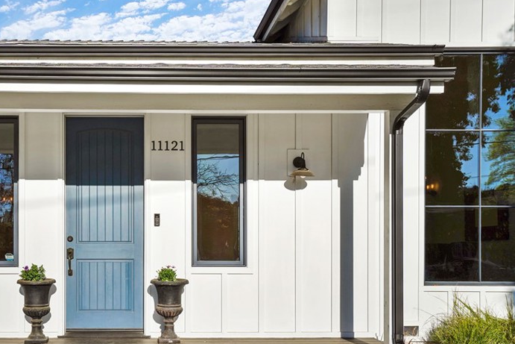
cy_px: 212
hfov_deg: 44.4
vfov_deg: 31.1
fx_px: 615
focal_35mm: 43
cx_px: 150
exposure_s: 1/400
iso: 50
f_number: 7.1
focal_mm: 29
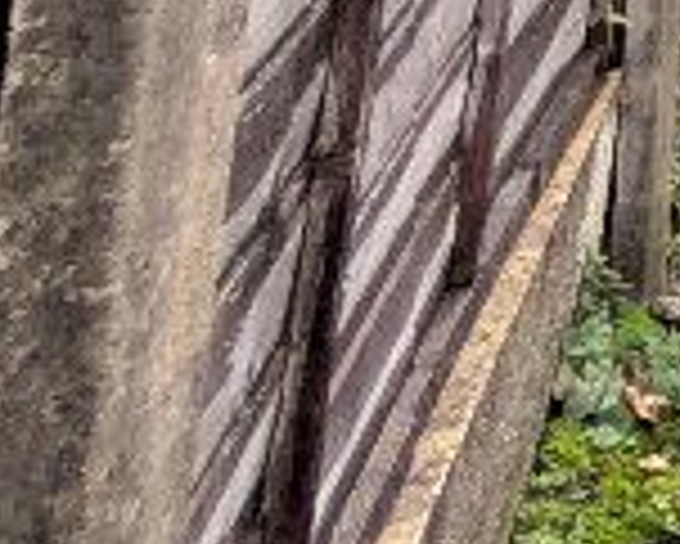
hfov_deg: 9.3
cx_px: 2441
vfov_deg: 12.2
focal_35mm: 93
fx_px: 1873
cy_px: -859
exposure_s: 1/241
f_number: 1.7
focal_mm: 2.02
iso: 51
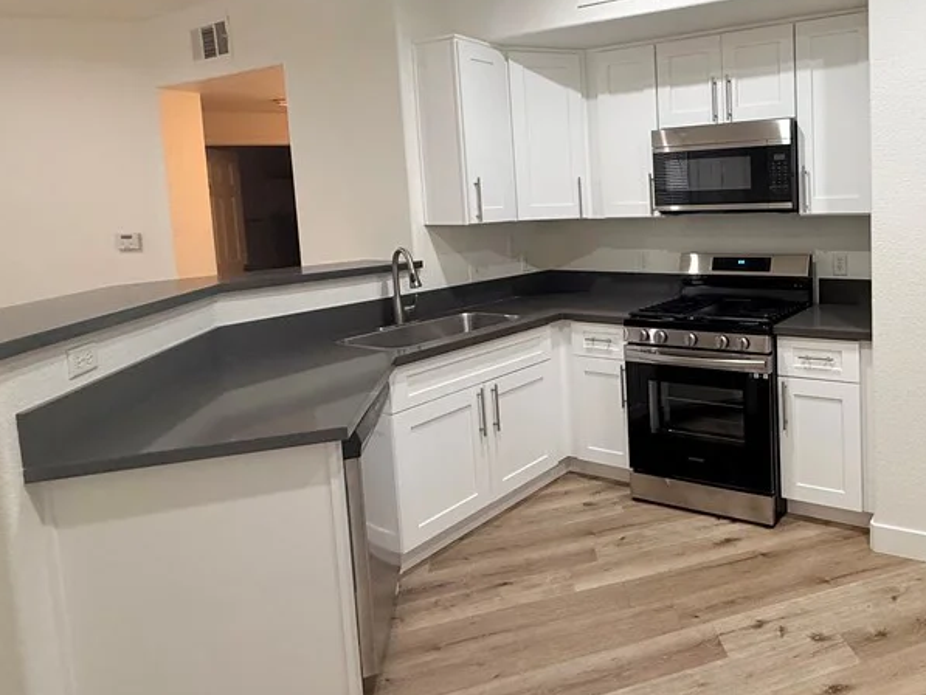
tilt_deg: -5.0
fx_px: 642
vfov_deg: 56.0
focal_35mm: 24
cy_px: 251
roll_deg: +2.2
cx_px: 738
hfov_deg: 65.3
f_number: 2.2
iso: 200
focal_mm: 2.22
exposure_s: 1/60
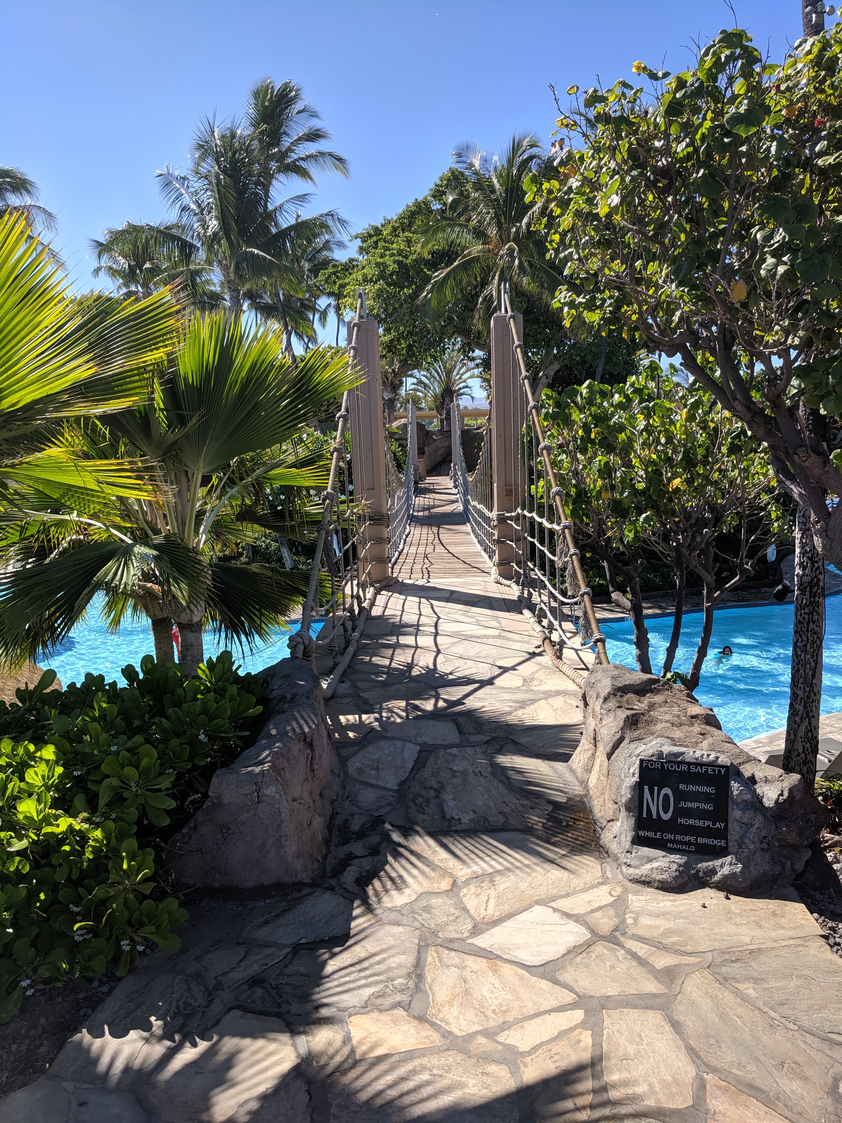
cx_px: 421
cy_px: 562
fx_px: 843
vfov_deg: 67.3
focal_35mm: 26
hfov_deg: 53.1
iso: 49
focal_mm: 4.67
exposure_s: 1/1453
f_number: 2
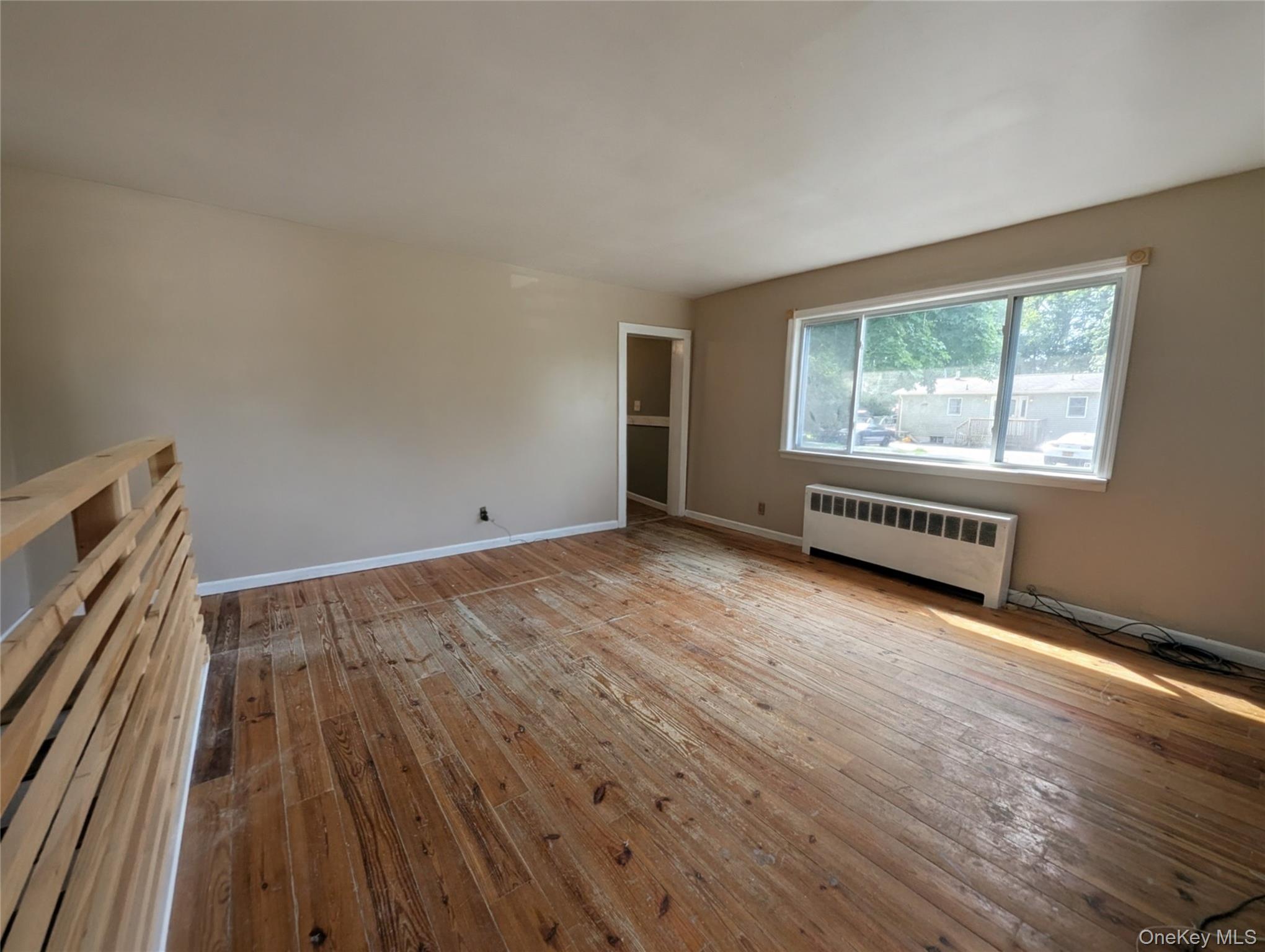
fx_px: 476
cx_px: 632
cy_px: 476
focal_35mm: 13
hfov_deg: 106.1
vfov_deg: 90.1
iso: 44
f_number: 2.2
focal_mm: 1.95
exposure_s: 1/147
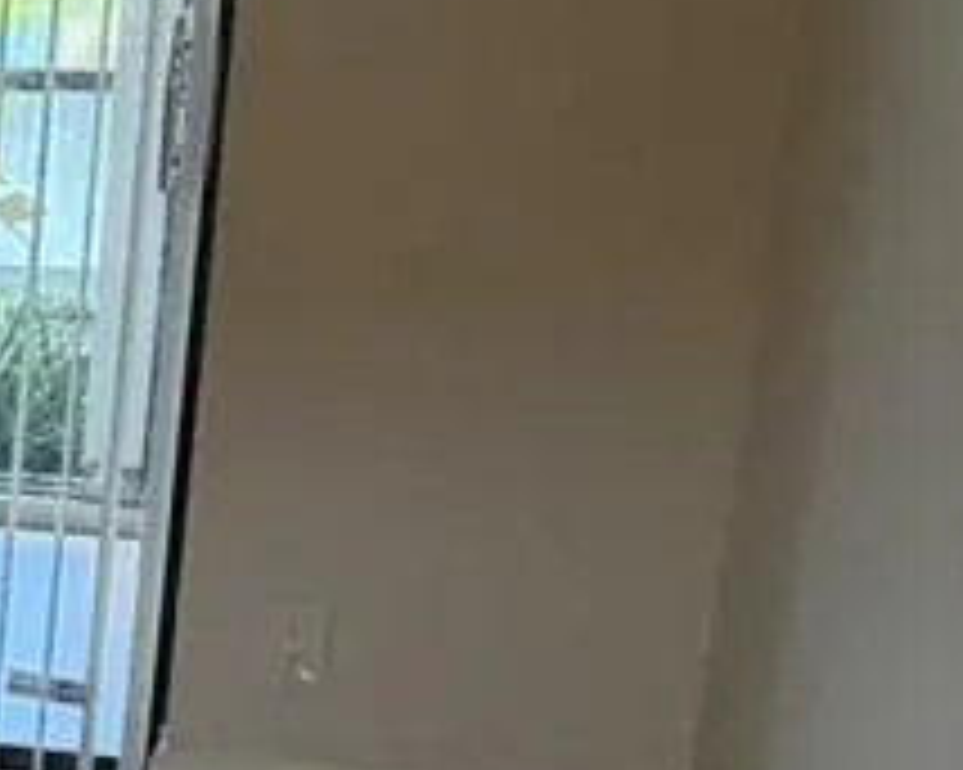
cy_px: 612
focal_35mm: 102
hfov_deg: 14.5
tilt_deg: -15.7
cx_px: -1138
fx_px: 2906
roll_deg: +1.6
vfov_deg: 15.0
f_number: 2.2
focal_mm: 2.22
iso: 200
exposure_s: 1/60
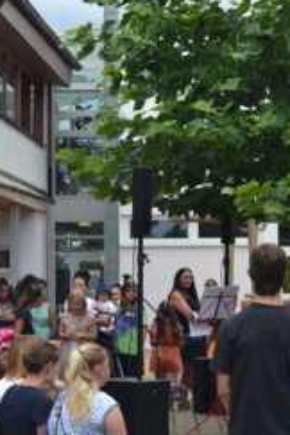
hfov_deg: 10.0
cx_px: 4
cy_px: 216
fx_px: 1641
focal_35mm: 136
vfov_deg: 15.1
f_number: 5.6
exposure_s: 1/125
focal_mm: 55
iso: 110
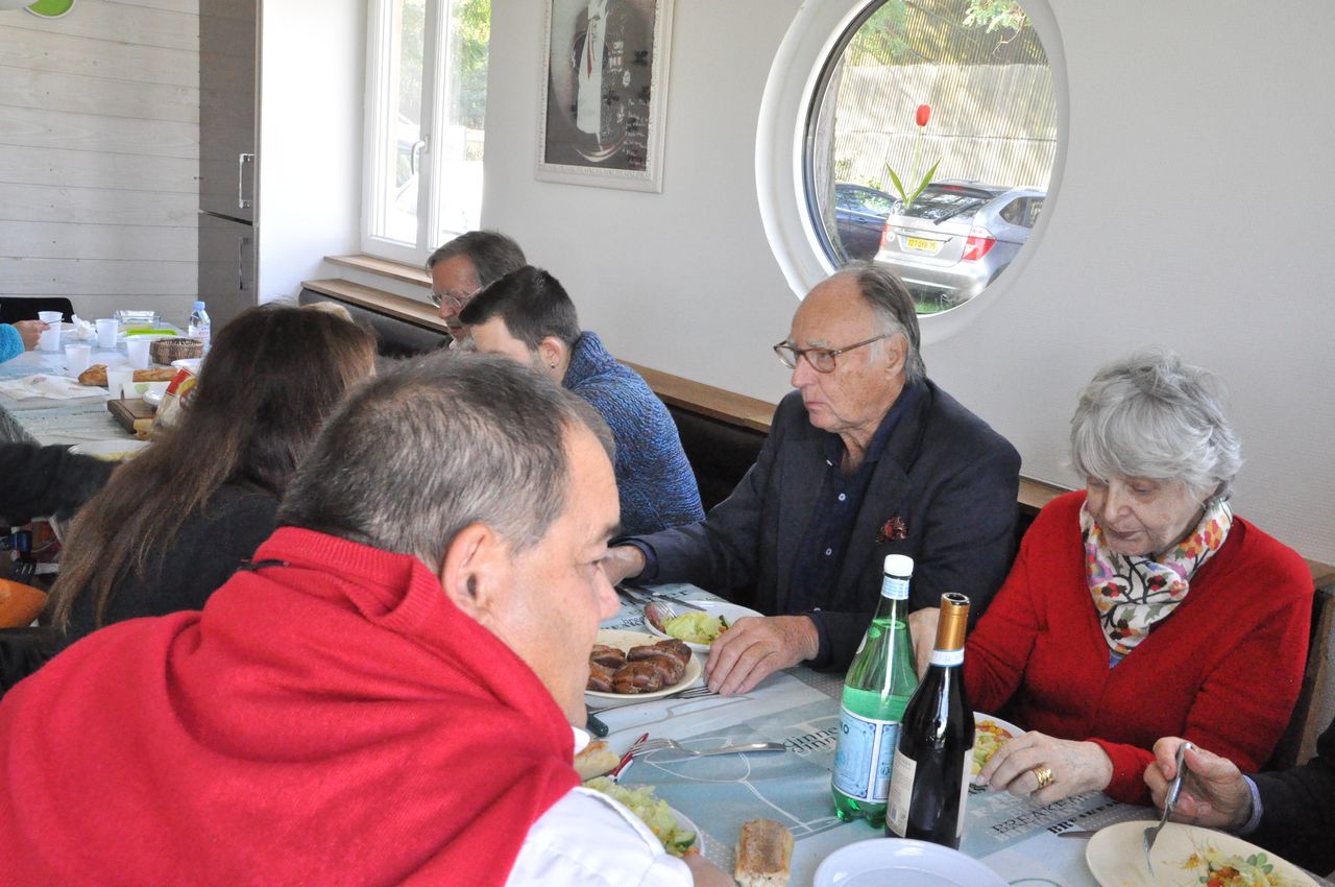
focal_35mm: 33
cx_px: 668
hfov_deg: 57.3
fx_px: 1222
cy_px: 444
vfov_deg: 39.9
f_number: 10
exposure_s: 1/60
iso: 3200
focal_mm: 22
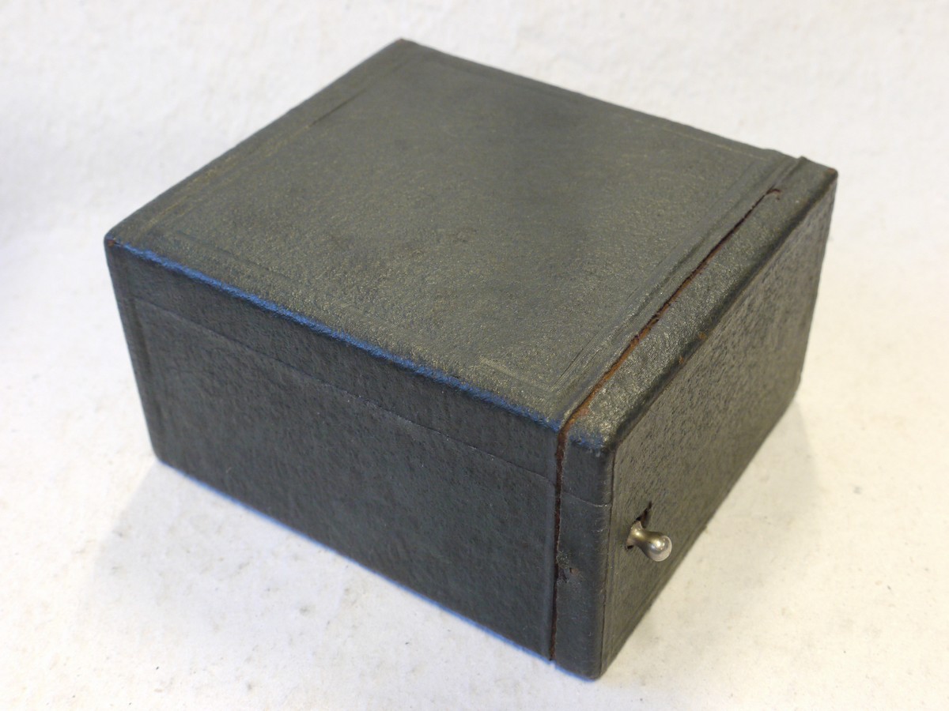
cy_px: 356
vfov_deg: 29.1
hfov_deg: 38.2
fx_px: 1371
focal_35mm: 50
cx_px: 474
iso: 800
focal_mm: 25
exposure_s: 1/20
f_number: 8
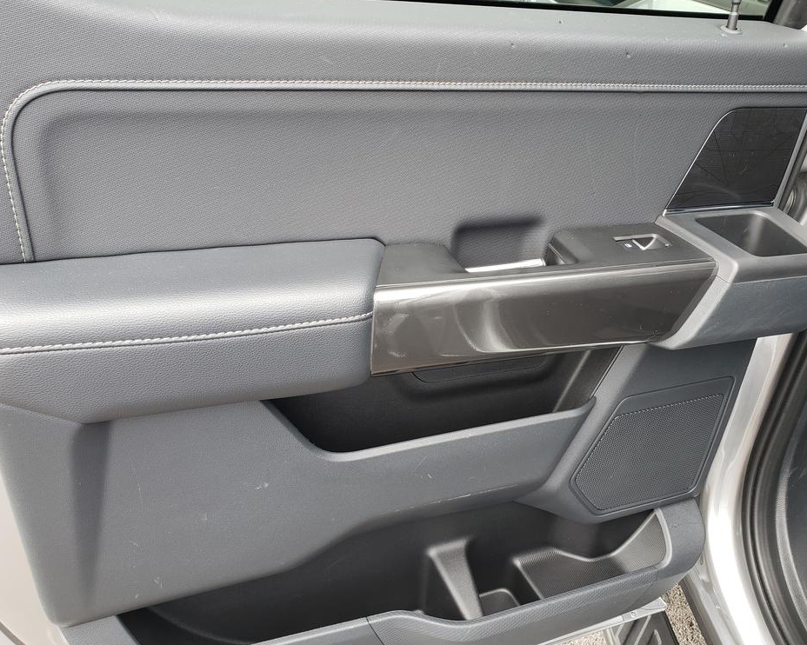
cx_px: 429
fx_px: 669
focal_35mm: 28
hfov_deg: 62.2
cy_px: 330
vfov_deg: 51.5
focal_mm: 4.3
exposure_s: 1/60
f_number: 2.4
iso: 64
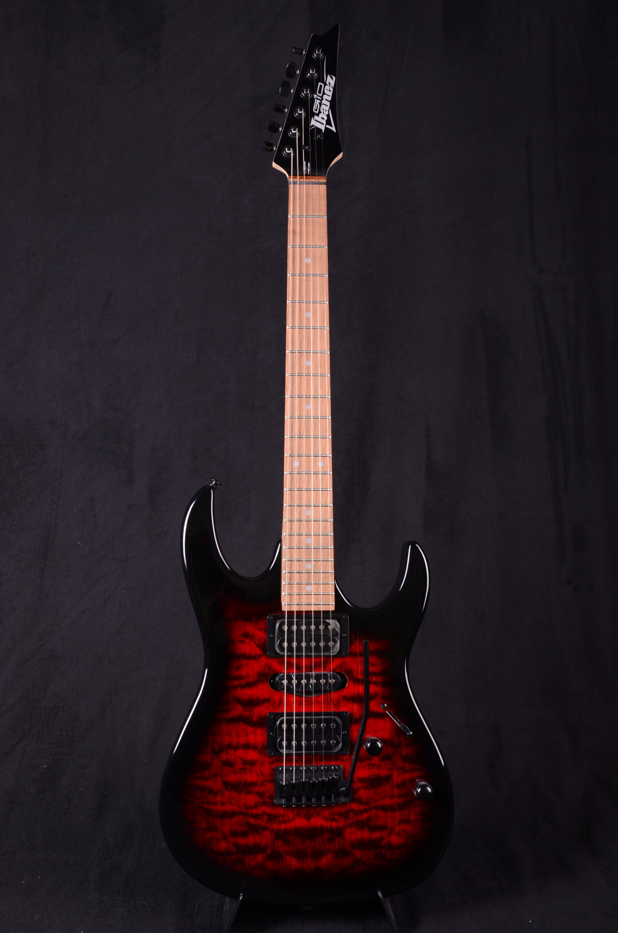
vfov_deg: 49.6
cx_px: 309
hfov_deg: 34.1
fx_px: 1009
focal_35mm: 39
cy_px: 466
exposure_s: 1/200
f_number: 10
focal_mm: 26
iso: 200
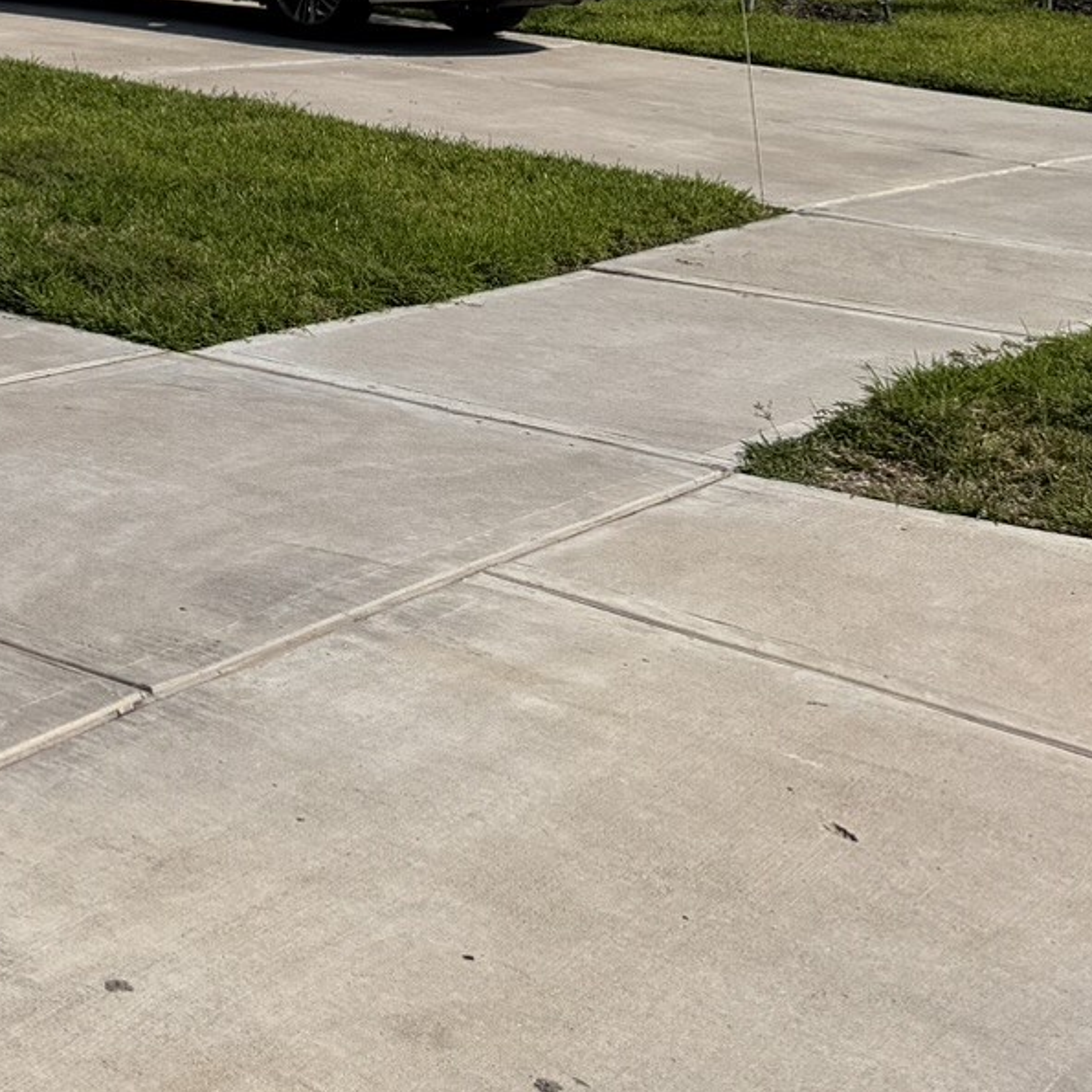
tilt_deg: -0.6
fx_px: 2605
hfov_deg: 20.7
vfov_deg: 21.9
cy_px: -218
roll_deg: +2.5
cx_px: -483
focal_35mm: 73
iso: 80
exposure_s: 1/10309
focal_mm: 6.76
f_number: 1.78
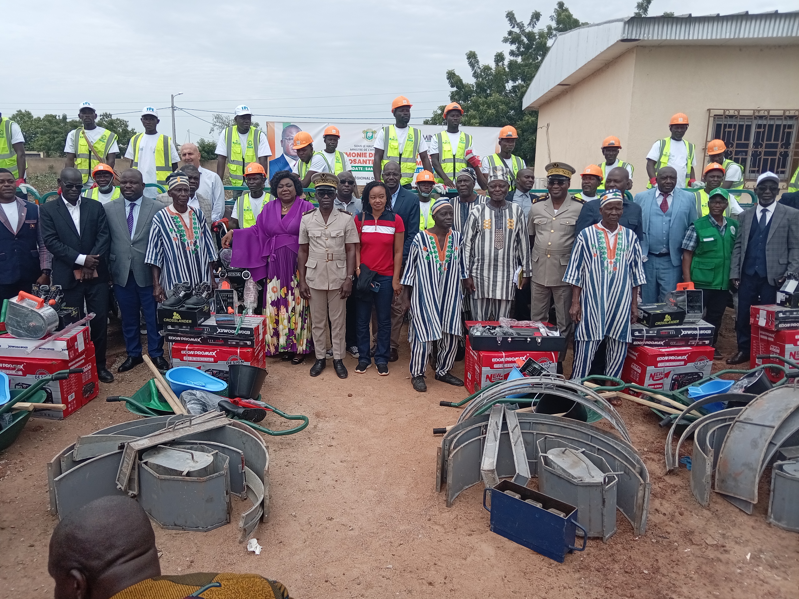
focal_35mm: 26
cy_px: 298
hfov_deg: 67.3
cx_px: 384
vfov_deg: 53.0
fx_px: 600
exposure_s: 1/1326
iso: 100
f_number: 1.8
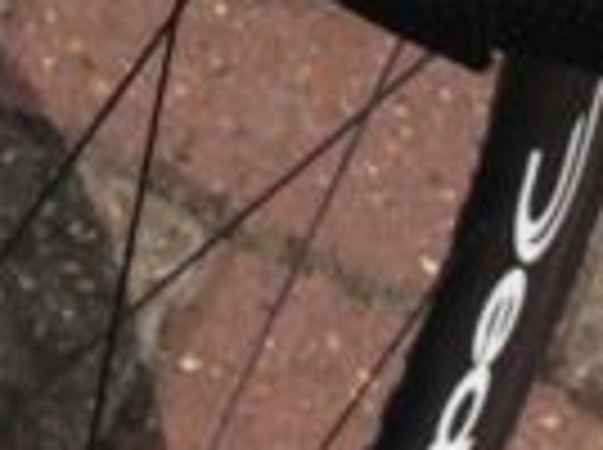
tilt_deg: -52.3
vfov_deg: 5.6
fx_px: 4399
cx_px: -374
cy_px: -662
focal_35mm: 253
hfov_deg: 7.7
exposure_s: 1/2262
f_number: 2.4
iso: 50
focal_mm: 4.12
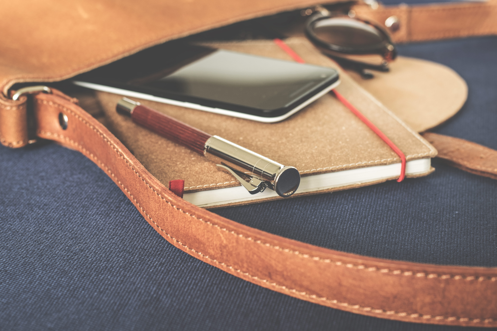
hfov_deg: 27.0
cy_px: 166
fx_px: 1035
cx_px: 248
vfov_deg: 18.2
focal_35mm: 75
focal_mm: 50
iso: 250
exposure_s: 1/60
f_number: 5.6
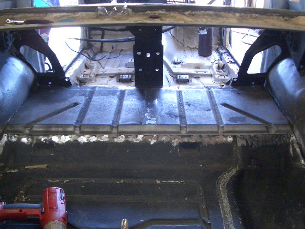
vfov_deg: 36.0
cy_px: 119
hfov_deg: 46.7
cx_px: 174
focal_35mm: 40
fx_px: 352
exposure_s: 1/100
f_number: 2.6
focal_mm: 5.8
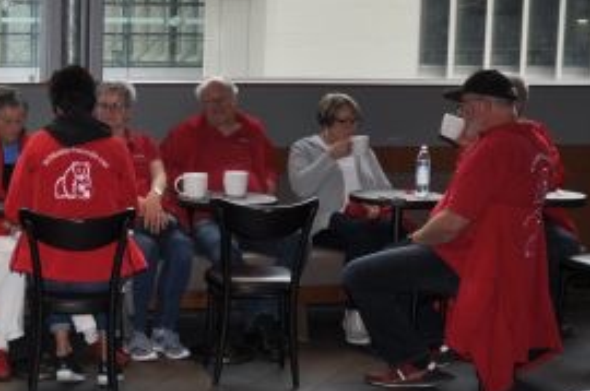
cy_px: 263
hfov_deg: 23.4
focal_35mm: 80
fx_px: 1309
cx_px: -101
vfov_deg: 17.0
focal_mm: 18
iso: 200
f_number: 3.5
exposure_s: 1/200
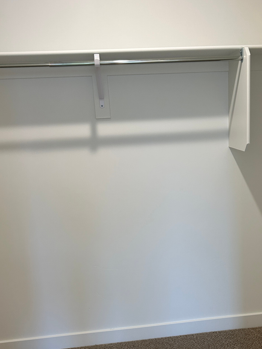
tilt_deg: -11.5
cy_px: 213
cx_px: 176
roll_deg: +1.7
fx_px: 424
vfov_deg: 44.5
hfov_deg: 34.0
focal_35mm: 42
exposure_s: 1/120
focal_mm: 5.7
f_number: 1.5
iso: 100
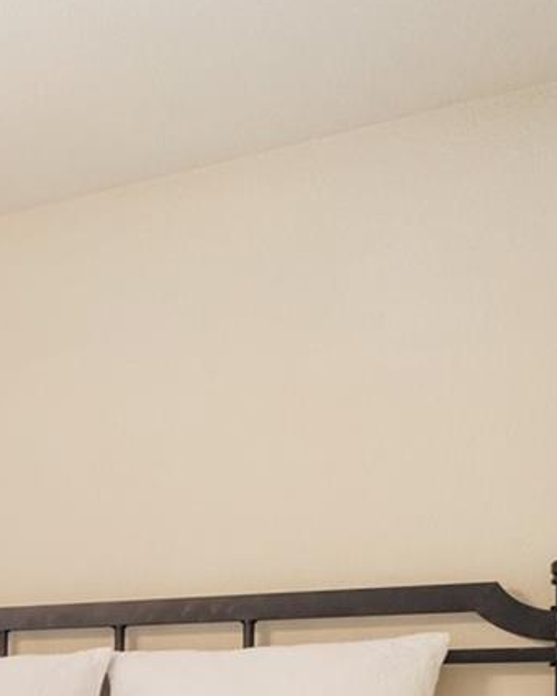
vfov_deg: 28.6
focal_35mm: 60
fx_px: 1236
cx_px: -686
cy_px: 758
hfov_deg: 16.1
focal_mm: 17
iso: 100
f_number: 9
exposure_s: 1/8
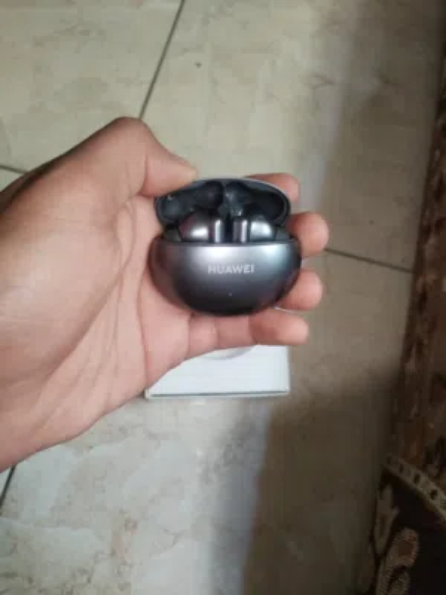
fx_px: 447
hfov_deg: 53.1
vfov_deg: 67.3
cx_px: 223
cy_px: 298
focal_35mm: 26
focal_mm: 4.75
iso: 413
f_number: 1.8
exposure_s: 1/30
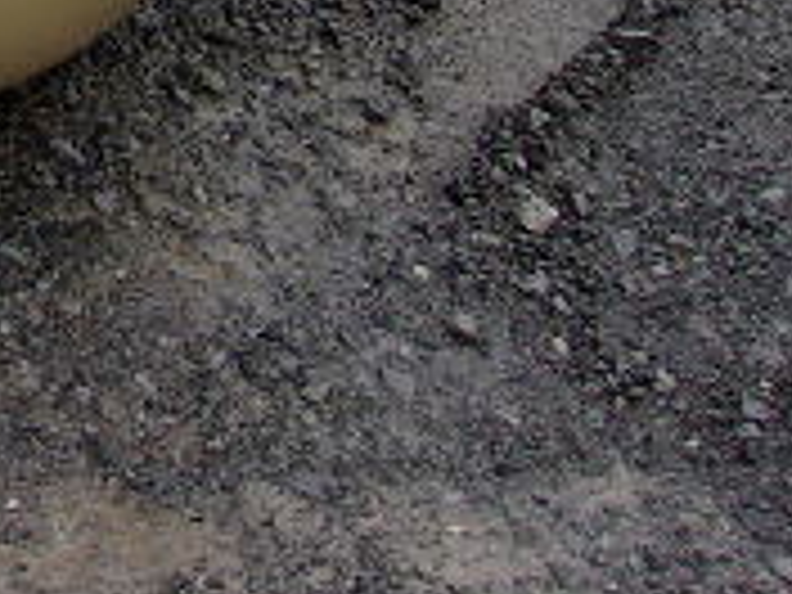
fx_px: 2242
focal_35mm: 98
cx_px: -549
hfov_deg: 17.1
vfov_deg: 13.7
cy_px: -441
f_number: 10.4
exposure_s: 1/75
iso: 80
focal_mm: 4.9
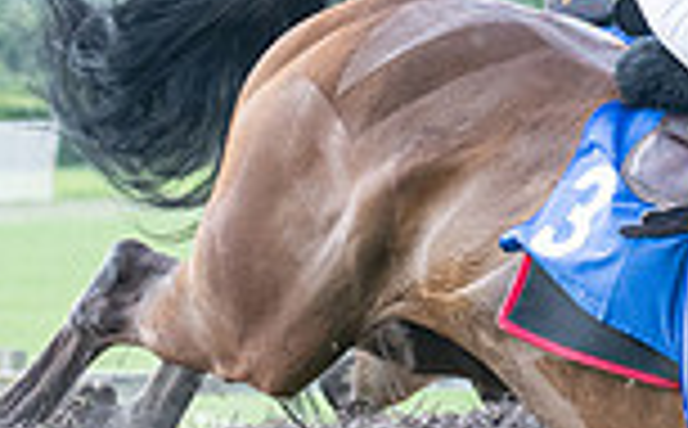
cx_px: 866
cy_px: 171
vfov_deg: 3.0
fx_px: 8029
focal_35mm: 429
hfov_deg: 4.9
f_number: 4
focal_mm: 72
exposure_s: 1/2000
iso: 1000
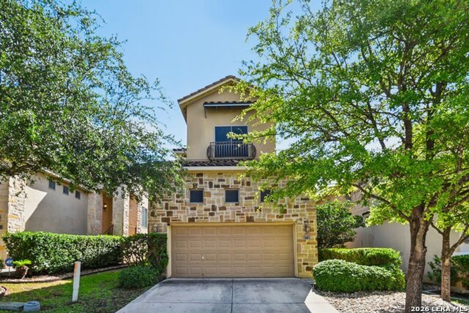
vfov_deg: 70.5
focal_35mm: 17
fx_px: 221
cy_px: 156
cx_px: 234
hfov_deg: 93.3
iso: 400
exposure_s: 1/200
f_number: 8
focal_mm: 17
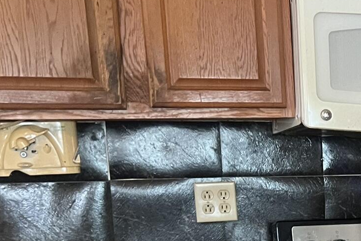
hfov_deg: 24.5
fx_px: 762
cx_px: 418
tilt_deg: -10.8
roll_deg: +0.9
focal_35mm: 76
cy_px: 302
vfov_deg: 17.0
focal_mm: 5.7
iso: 500
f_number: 1.5
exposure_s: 1/30
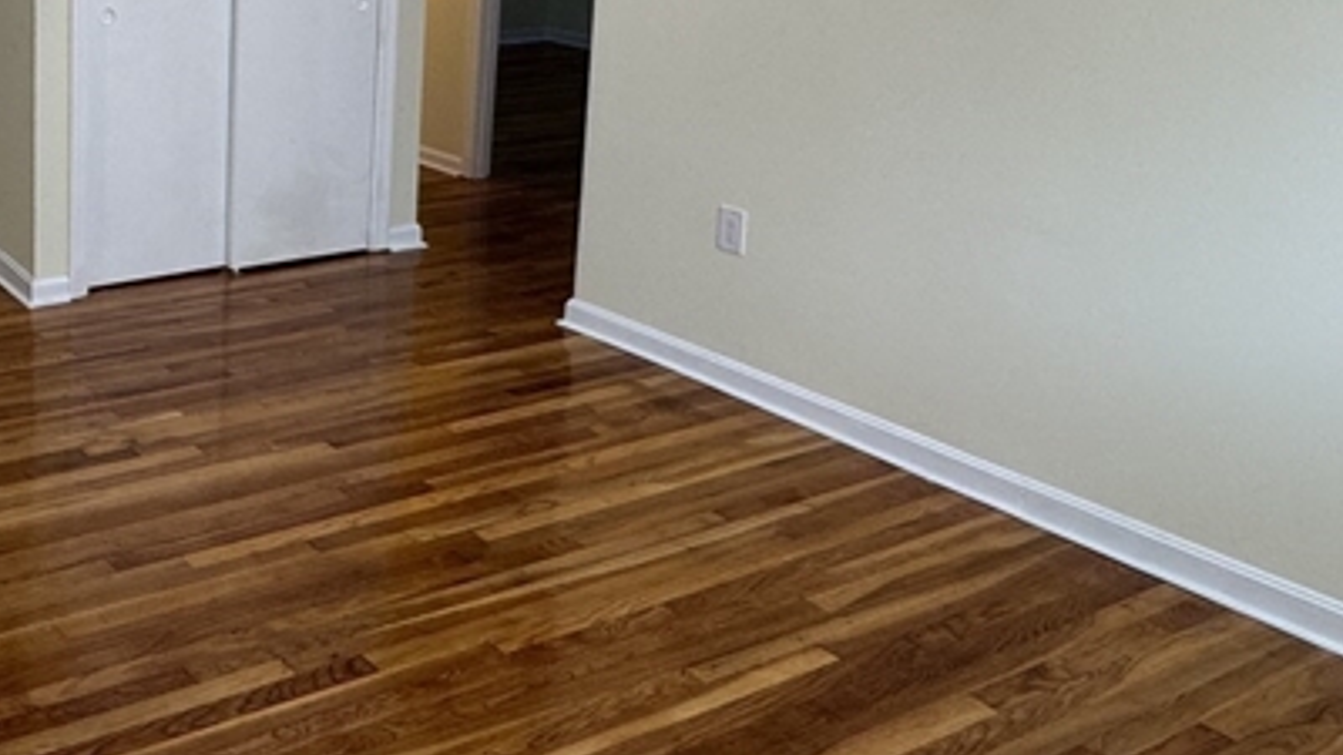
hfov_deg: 45.1
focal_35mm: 39
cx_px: 54
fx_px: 1389
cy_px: 44
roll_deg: -1.0
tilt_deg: -10.0
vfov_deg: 28.9
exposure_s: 1/120
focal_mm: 2.22
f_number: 2.2
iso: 125
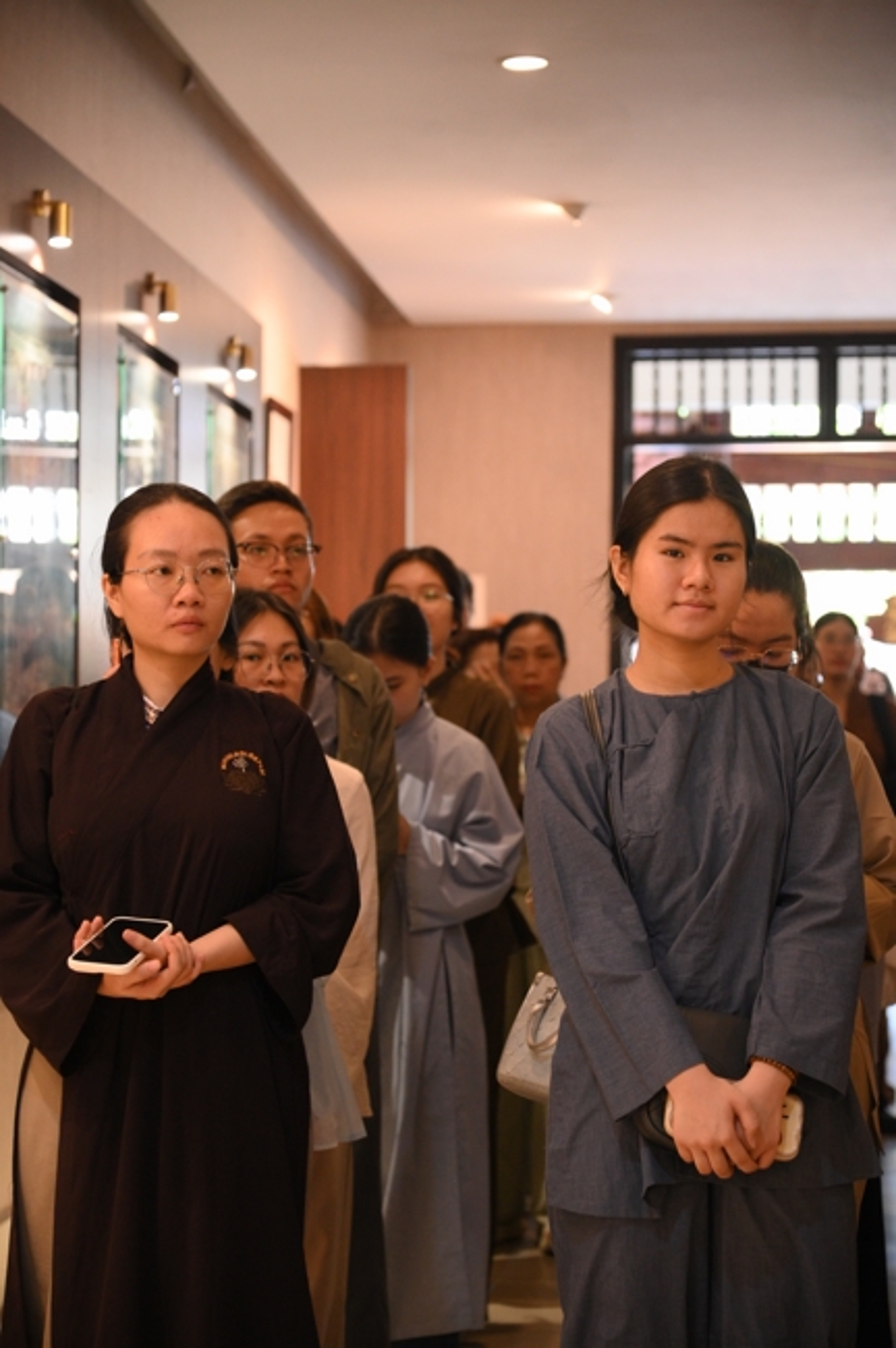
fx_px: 2918
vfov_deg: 26.0
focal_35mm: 78
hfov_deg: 17.5
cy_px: 674
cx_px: 448
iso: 4000
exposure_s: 1/100
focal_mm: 78
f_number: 4
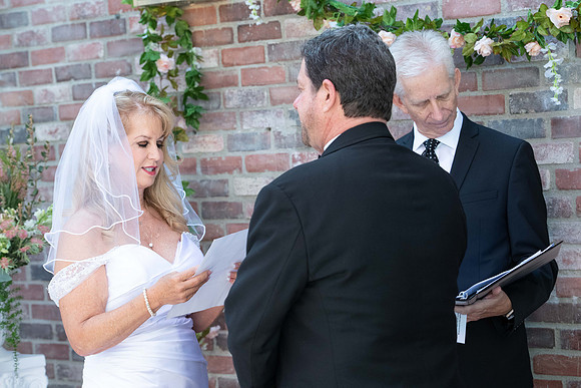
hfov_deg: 22.1
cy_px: 194
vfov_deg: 14.9
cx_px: 290
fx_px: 1485
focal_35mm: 92
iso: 1250
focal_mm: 92
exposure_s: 1/640
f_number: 5.6
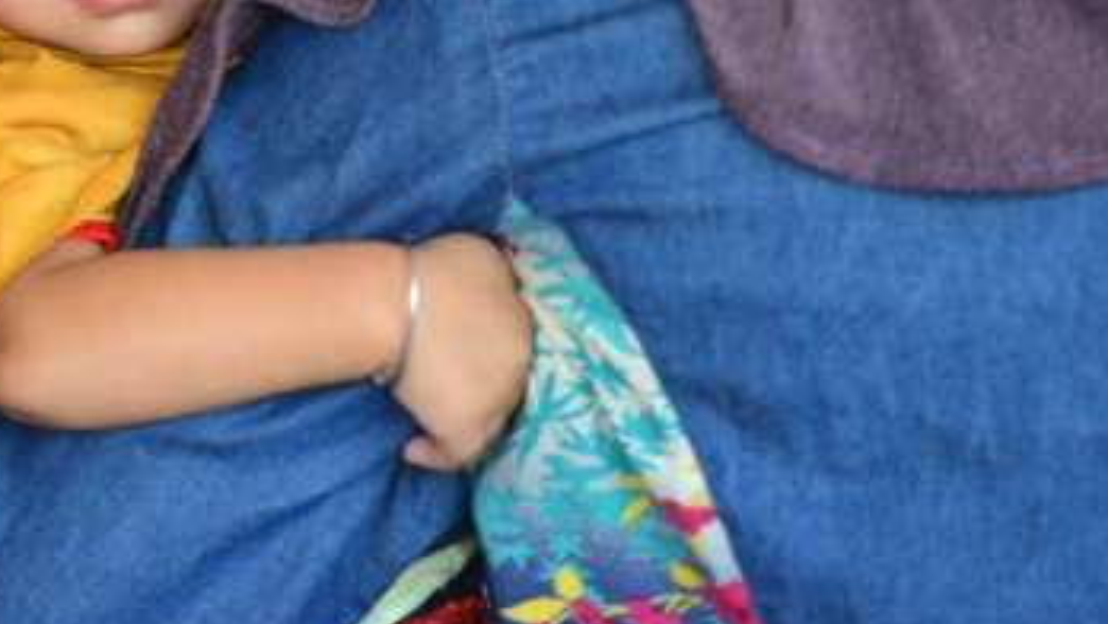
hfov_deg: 4.5
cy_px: -121
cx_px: 156
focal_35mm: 482
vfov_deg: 2.5
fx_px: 14165
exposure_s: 1/200
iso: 1400
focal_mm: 200
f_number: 2.8
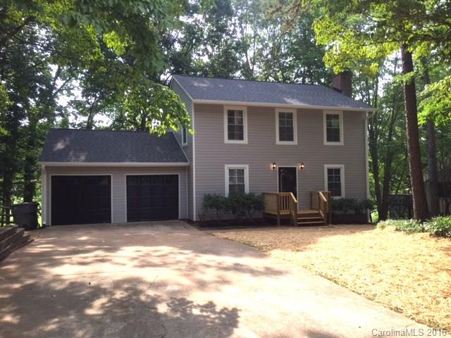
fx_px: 378
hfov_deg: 61.7
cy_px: 169
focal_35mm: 29
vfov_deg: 48.2
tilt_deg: +2.5
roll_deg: +0.8
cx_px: 226
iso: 32
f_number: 2.2
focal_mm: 4.15
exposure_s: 1/514
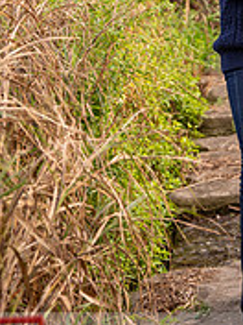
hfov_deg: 9.1
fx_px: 1516
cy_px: -31
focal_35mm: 162
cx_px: 240
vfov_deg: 12.0
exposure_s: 1/500
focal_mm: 66
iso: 800
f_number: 4
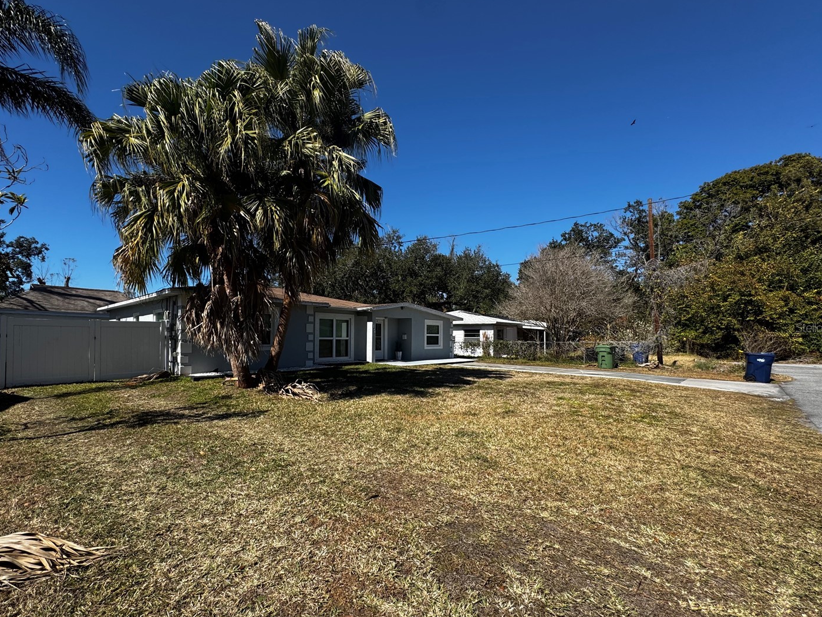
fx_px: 380
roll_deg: -0.9
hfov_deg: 94.3
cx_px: 382
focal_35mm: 16
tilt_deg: +1.4
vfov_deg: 78.0
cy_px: 327
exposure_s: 1/1637
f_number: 2.2
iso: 50
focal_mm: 2.22
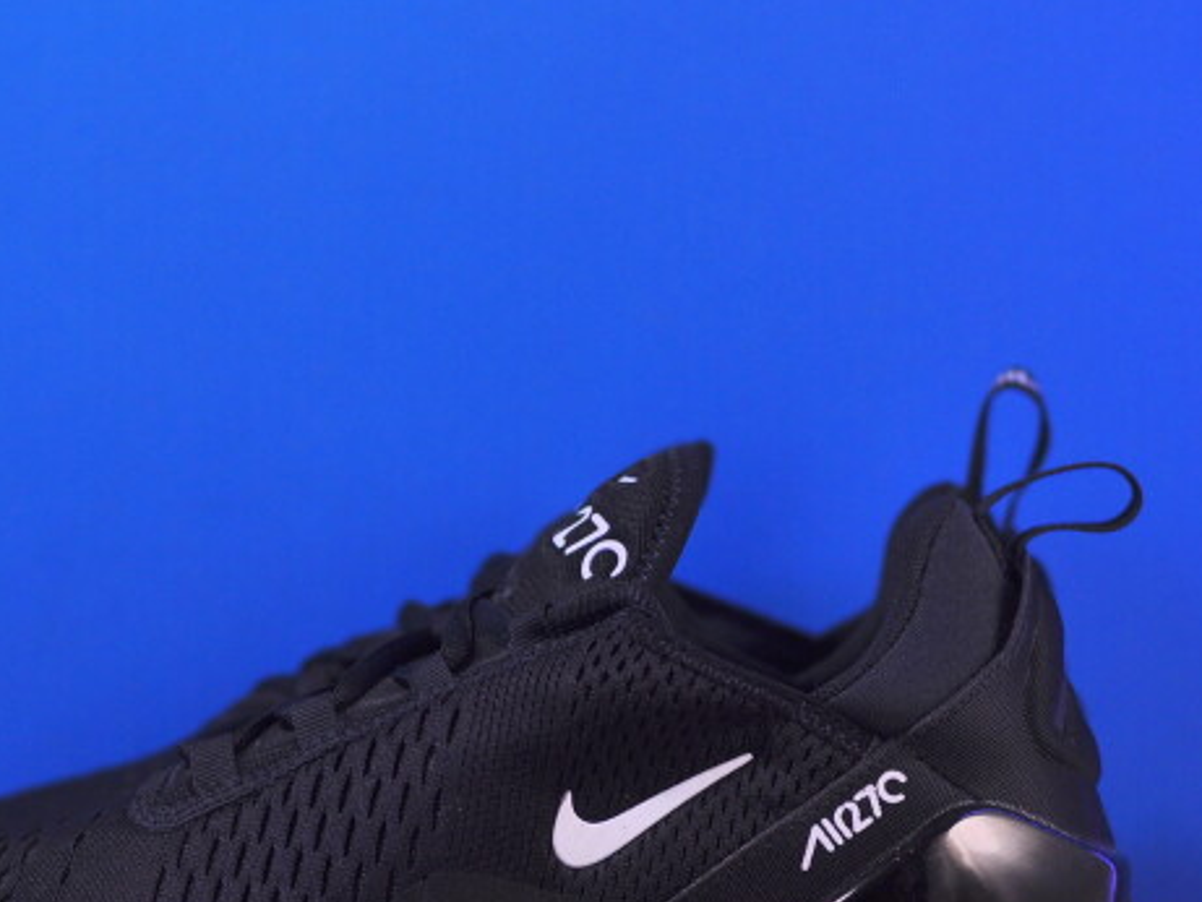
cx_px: 407
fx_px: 4342
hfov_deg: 15.7
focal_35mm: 125
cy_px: 666
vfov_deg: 11.8
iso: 250
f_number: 2.8
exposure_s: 1/320
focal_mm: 50
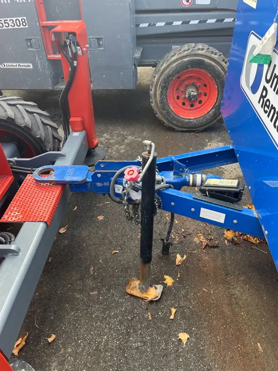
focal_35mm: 26
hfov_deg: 53.1
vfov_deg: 67.3
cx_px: 139
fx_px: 278
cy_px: 186
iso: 32
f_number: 1.6
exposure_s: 1/129
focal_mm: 5.1
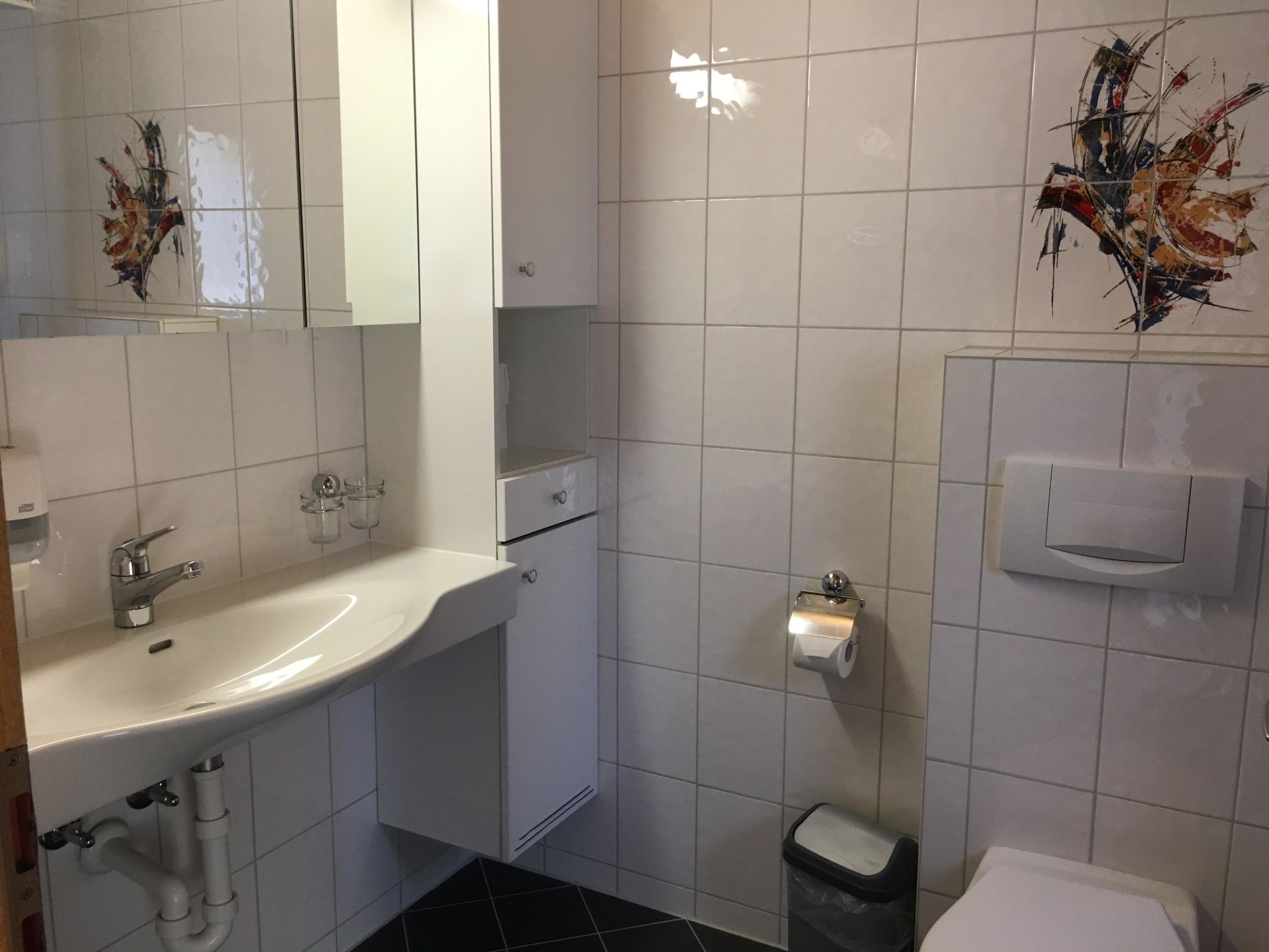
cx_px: 634
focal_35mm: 29
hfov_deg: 61.7
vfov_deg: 48.2
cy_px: 476
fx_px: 1063
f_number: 2.2
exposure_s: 1/33
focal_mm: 4.15
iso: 64
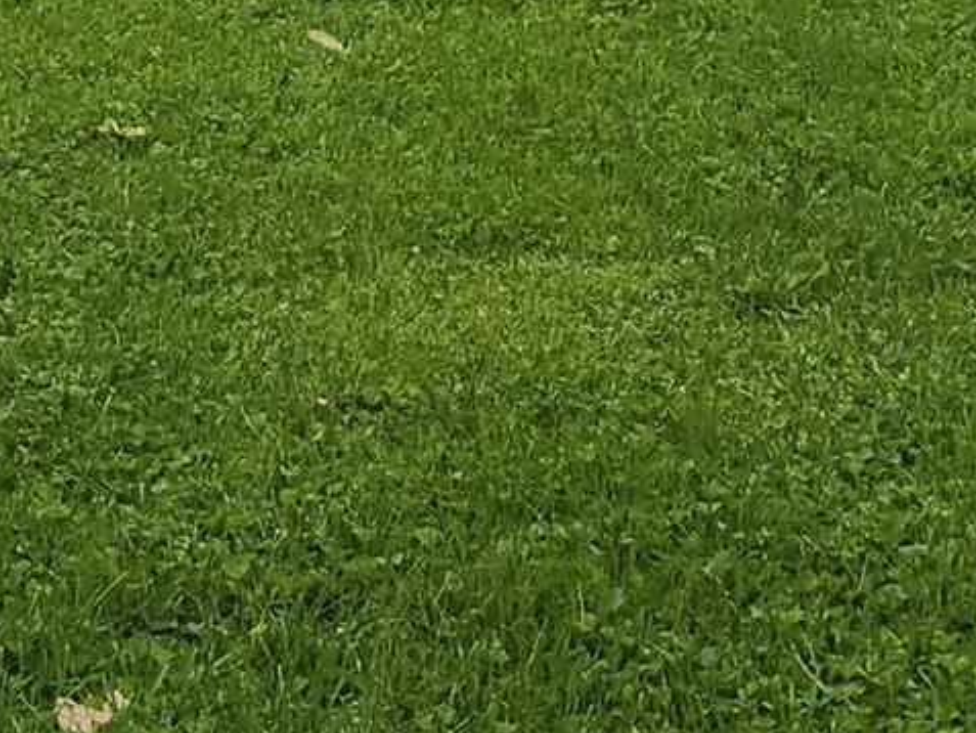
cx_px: 113
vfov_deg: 8.5
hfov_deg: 13.2
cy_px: -1425
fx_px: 4174
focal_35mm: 148
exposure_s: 1/1111
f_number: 1.8
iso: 25
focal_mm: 5.54
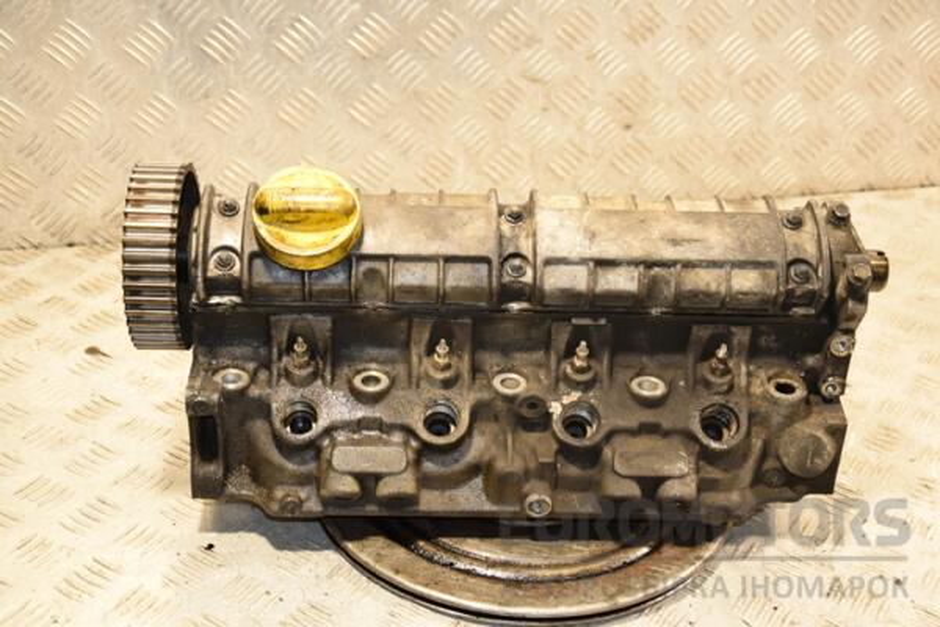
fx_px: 1488
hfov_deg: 35.1
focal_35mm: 57
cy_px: 314
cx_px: 470
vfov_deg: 23.8
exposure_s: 1/100
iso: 800
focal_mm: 38
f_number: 5
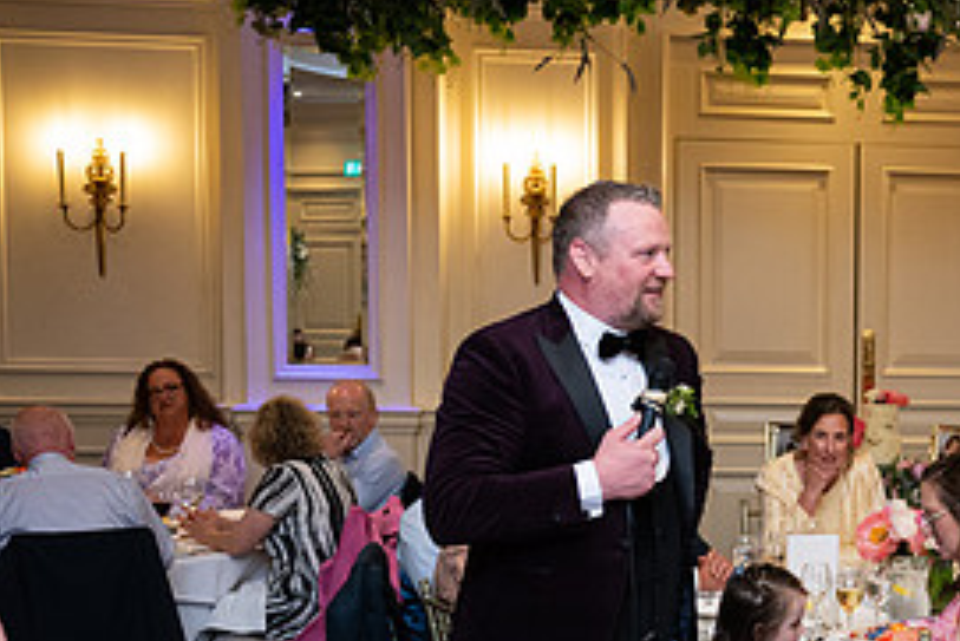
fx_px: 2001
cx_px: 988
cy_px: 505
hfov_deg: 25.5
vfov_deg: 18.1
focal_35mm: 75
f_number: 3.5
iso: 800
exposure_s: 1/160
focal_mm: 35
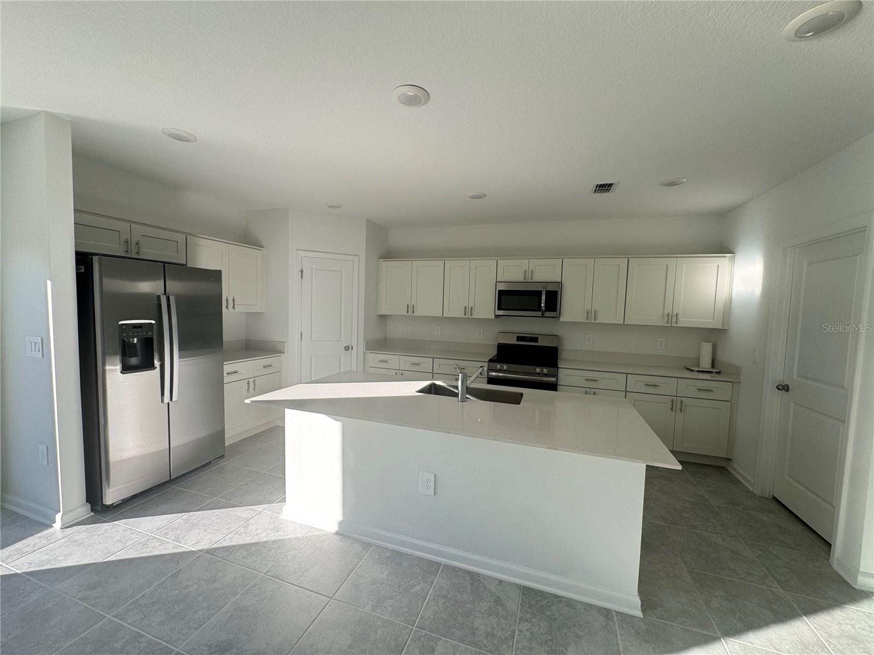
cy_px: 328
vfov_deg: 85.7
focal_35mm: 14
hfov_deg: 102.1
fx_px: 353
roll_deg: -2.0
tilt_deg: -4.3
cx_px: 437
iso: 40
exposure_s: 1/103
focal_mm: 2.22
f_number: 2.2
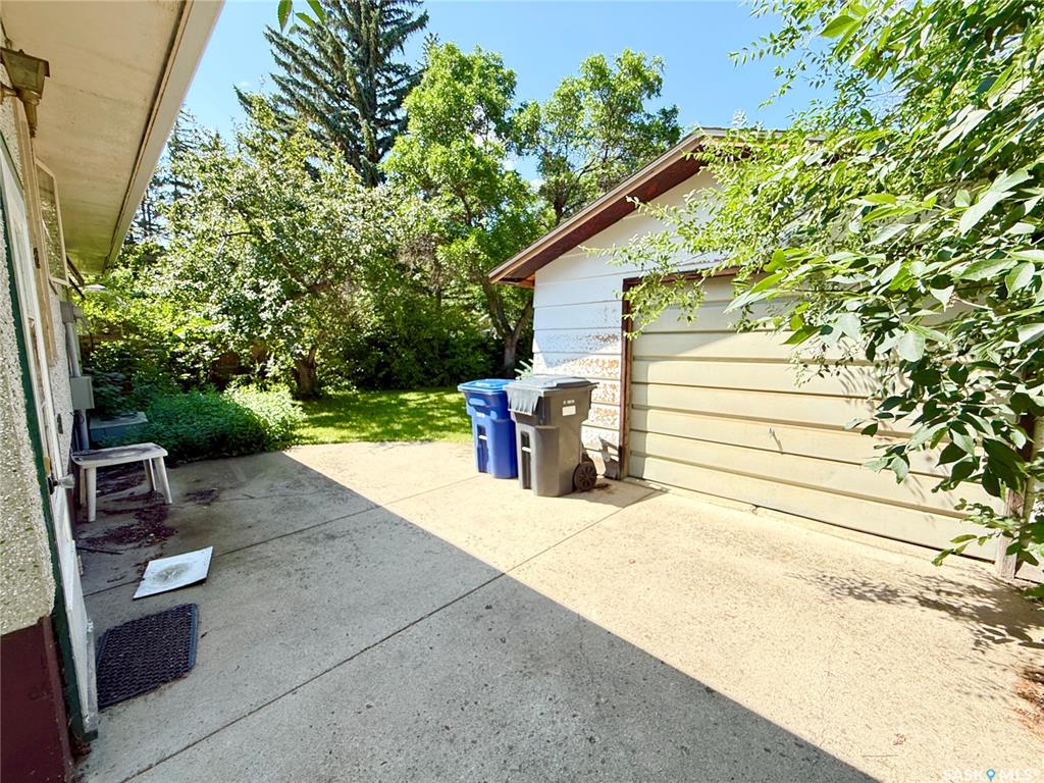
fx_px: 422
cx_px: 522
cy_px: 392
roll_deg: -0.1
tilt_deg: -6.0
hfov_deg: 102.1
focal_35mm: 14
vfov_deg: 85.7
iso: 50
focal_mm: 2.22
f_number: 2.2
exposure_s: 1/518
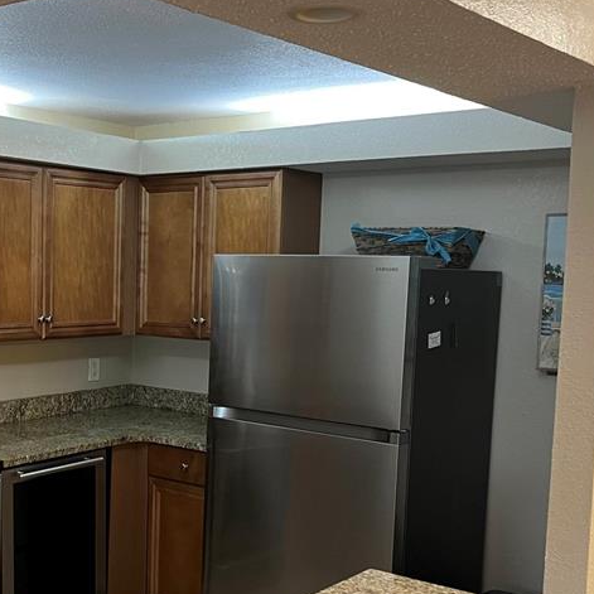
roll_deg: -1.6
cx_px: 129
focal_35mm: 50
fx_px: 971
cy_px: 368
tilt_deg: -7.2
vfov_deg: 33.9
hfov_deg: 33.2
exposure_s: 1/60
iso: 160
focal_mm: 5.1
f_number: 1.6
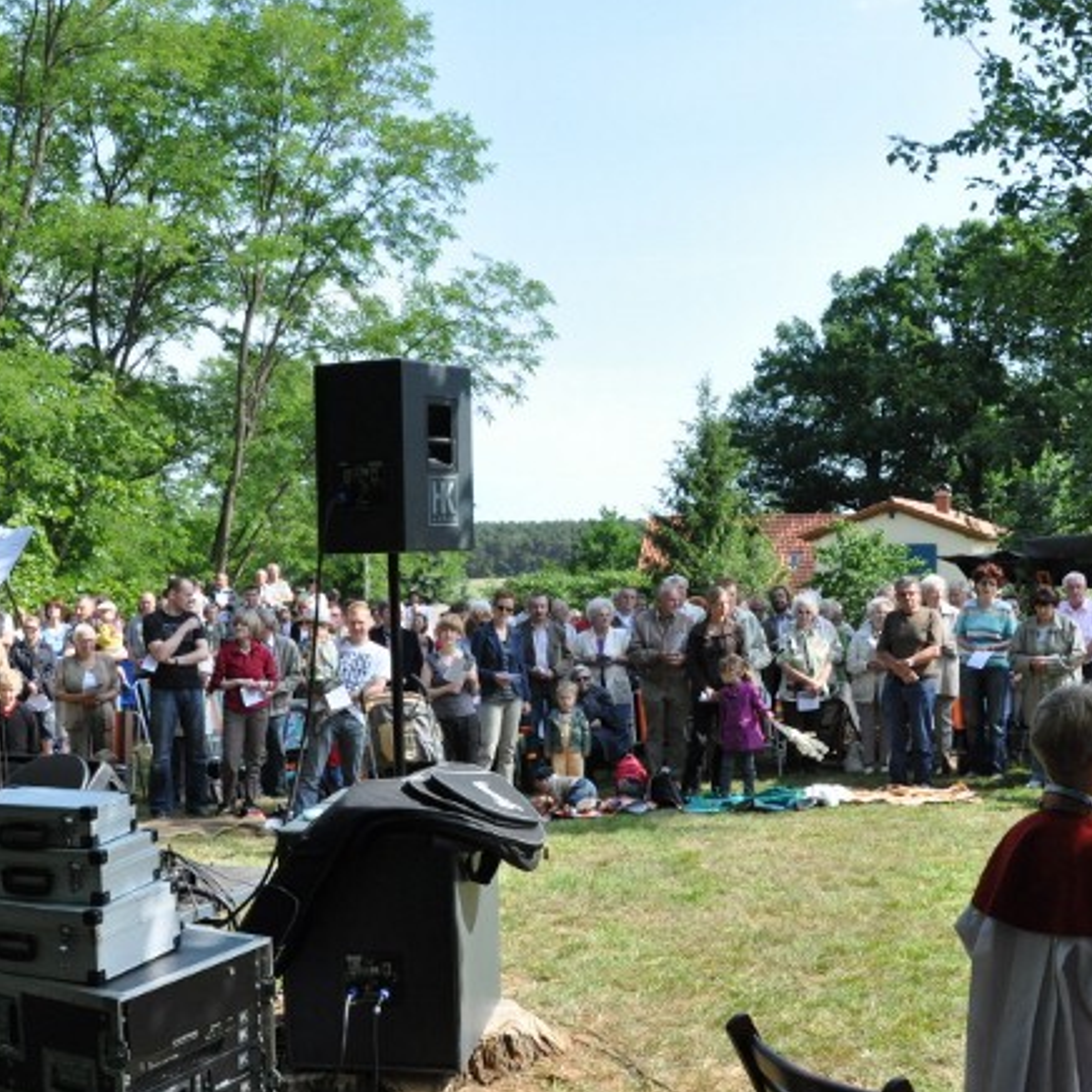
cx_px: 556
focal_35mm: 42
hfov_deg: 40.0
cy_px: 645
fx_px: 1499
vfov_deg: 39.9
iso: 1250
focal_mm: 18
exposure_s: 1/500
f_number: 11
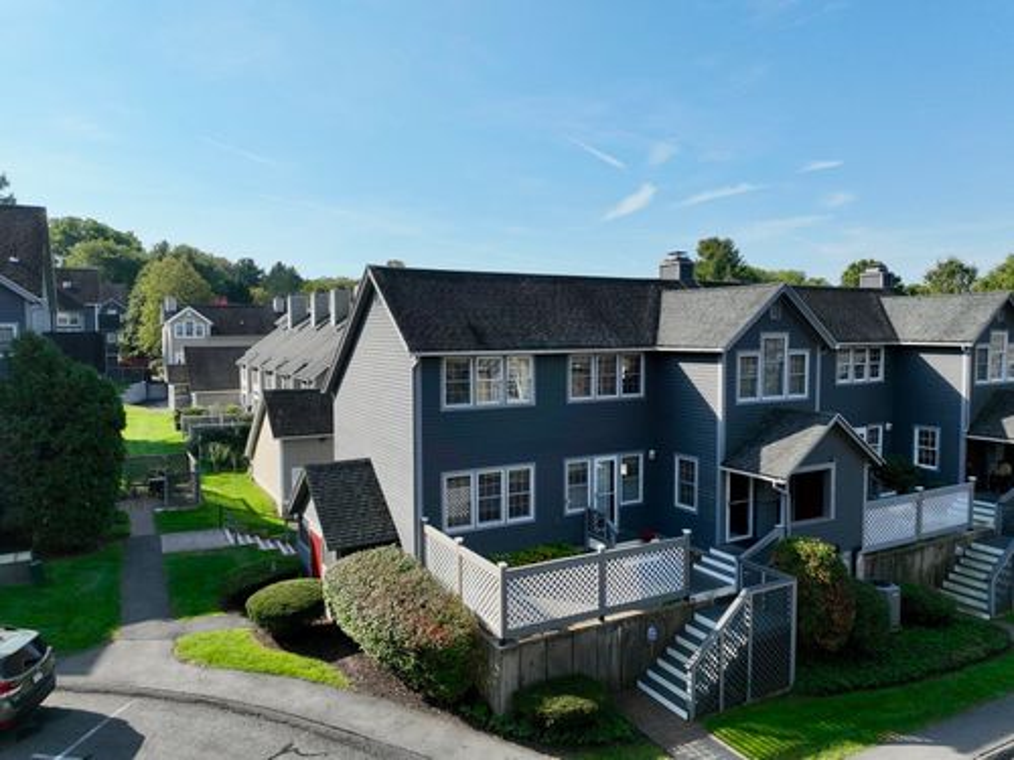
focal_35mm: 24
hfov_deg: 71.6
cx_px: 507
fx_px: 703
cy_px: 380
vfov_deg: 56.8
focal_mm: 12.29
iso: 240
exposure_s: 1/2000
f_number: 2.8
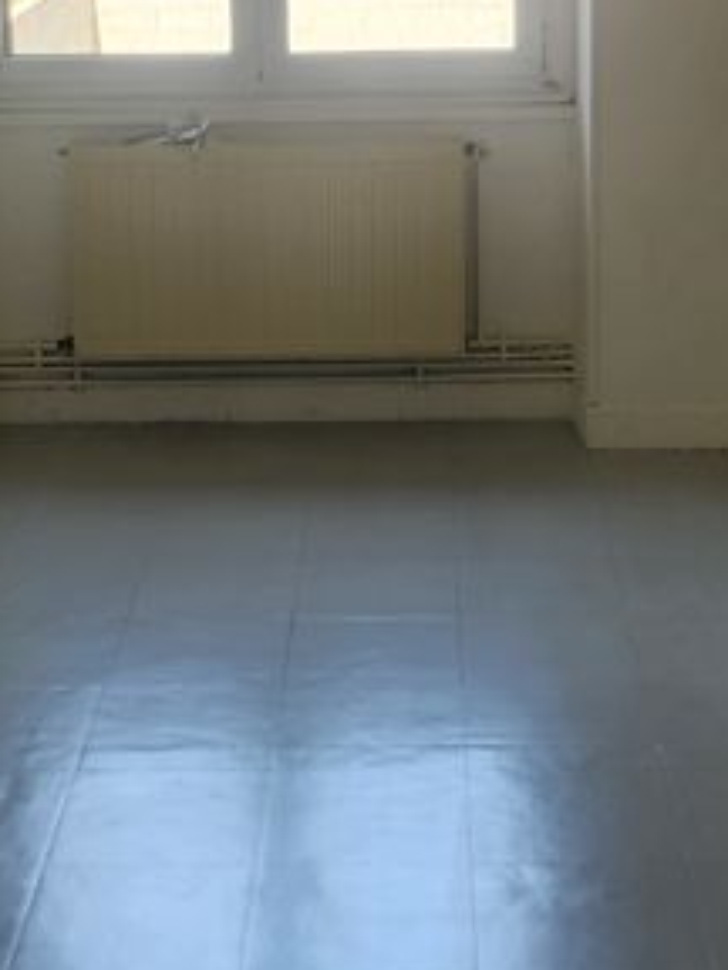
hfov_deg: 18.4
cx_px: 286
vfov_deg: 24.2
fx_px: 2243
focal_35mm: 80
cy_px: 246
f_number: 1.8
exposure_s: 1/180
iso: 40
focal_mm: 5.4
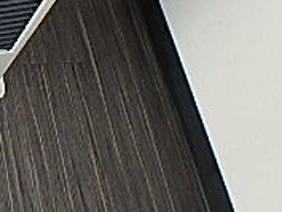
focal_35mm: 76
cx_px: -131
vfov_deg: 16.9
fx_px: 620
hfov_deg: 21.8
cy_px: -135
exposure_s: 1/60
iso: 160
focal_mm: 3.7
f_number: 3.5
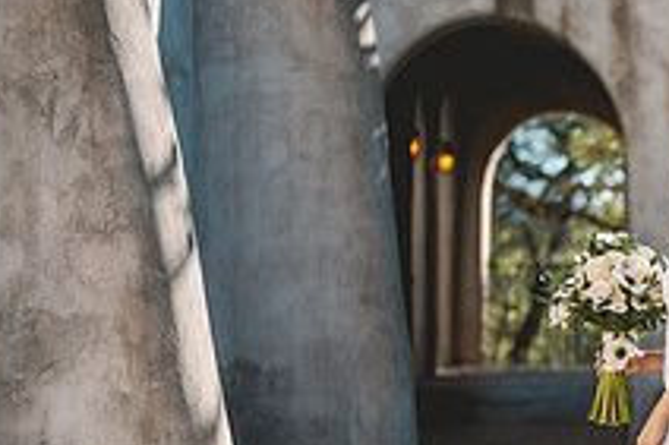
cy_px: 338
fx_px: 2544
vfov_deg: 10.0
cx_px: 770
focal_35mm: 137
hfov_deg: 14.6
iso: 80
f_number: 1.8
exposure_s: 1/2500
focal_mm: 50
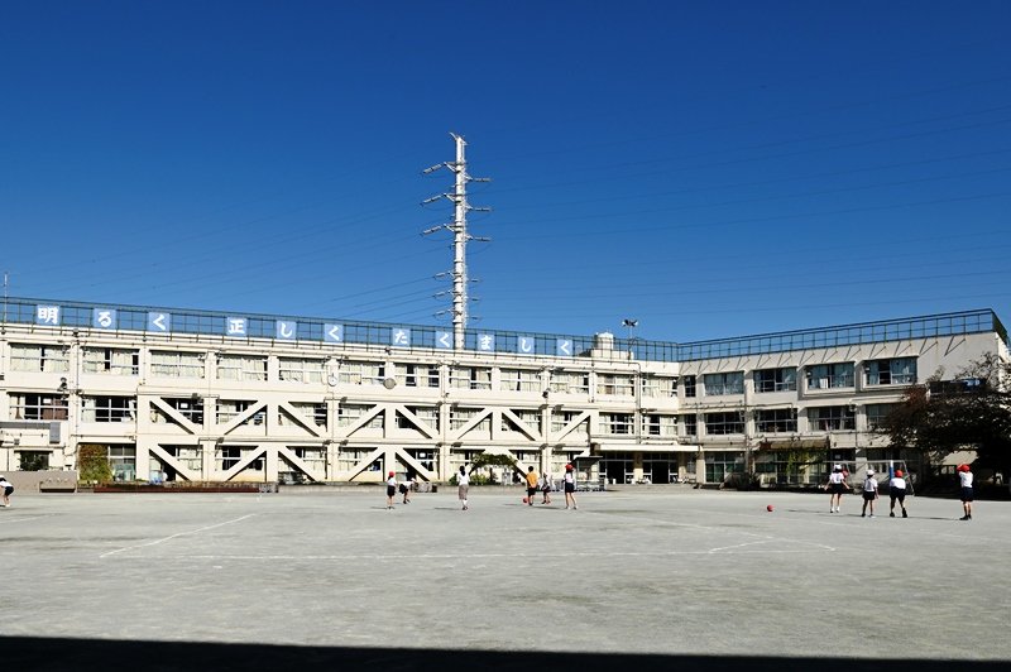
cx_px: 506
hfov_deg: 73.8
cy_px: 336
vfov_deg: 53.1
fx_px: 673
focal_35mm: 24
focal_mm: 24
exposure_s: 1/1600
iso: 250
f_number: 10
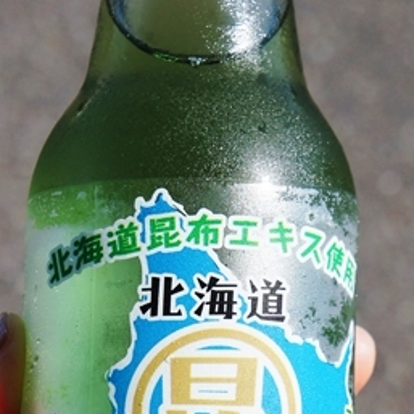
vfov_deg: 10.7
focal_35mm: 162
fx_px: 2196
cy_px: 321
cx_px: 185
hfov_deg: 10.8
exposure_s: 1/500
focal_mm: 41
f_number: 8
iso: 200
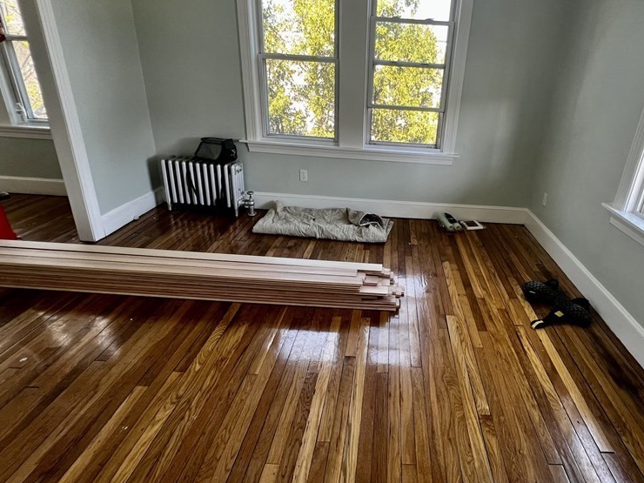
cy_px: 209
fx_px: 335
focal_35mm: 18
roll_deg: -3.6
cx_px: 392
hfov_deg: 86.4
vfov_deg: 71.3
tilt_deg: -21.0
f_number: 1.8
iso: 80
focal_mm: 1.57
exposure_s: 1/99
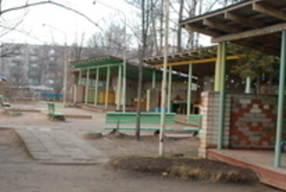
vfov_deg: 18.8
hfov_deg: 27.6
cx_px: 107
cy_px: 104
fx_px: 581
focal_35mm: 73
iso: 1000
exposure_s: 1/180
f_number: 5.6
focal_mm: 20
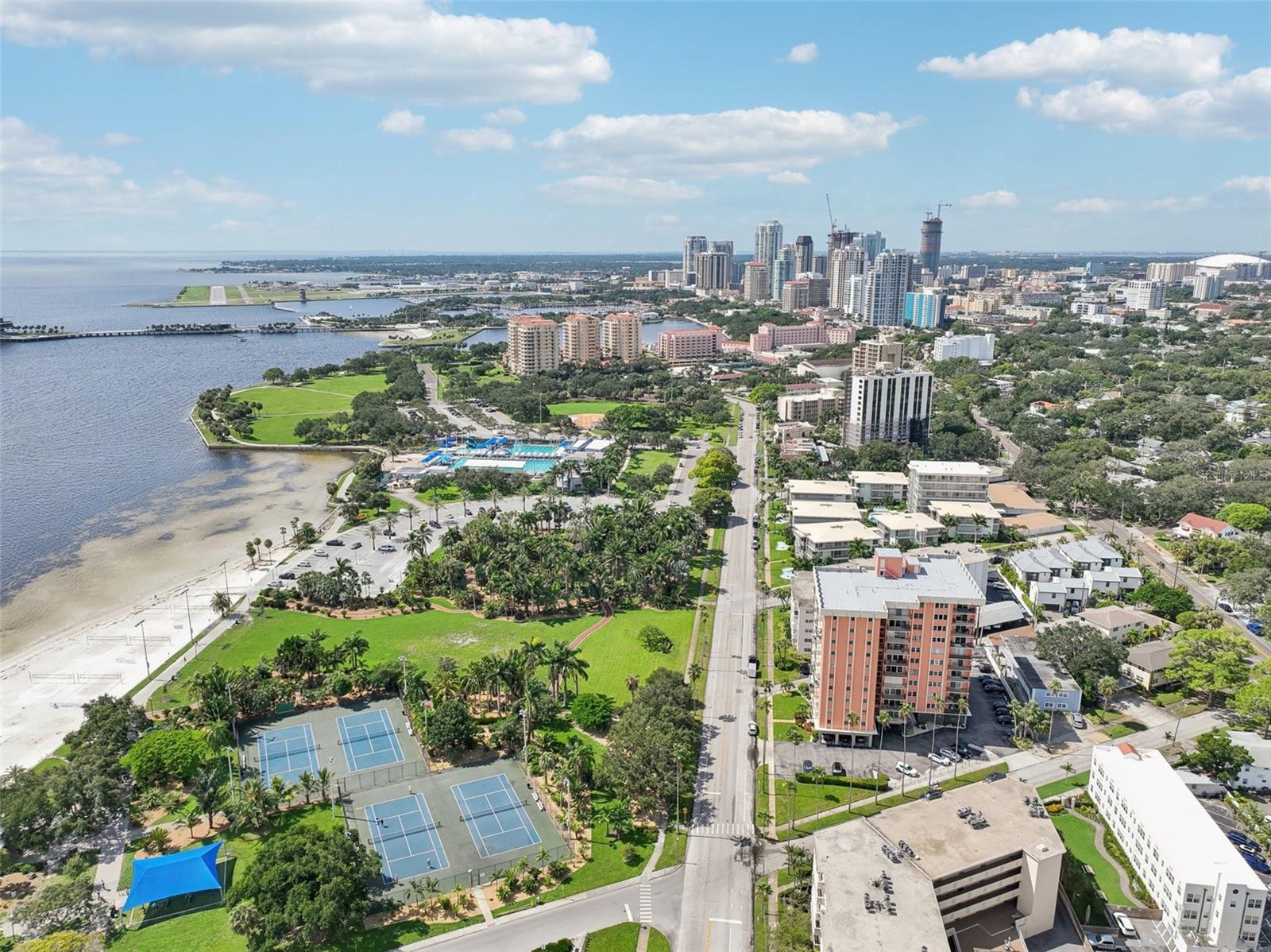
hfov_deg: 71.6
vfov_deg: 56.8
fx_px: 881
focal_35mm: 24
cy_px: 476
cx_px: 636
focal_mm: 12.3
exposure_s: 1/4000
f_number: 2.8
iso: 200
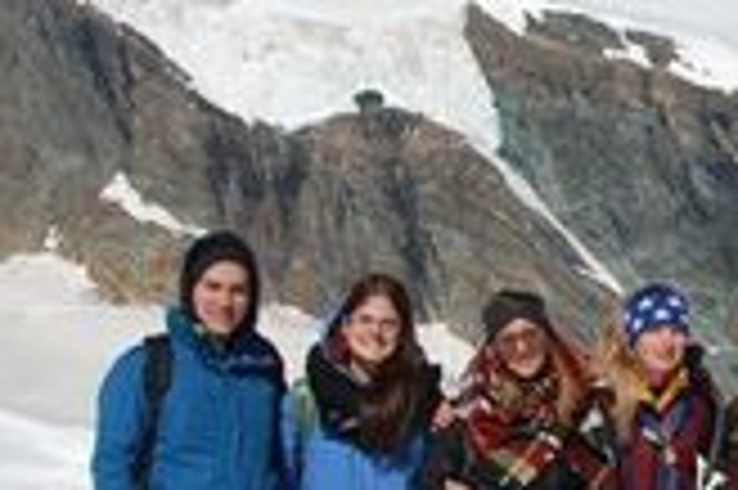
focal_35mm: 110
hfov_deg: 17.4
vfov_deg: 12.4
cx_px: 981
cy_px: 290
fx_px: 2253
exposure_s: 1/320
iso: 100
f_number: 9
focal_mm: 20
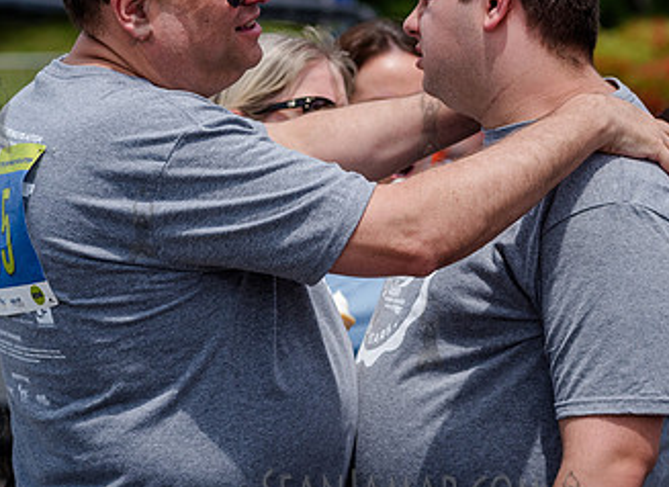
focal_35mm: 274
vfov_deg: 5.3
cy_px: 200
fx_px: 5240
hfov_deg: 7.3
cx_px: 619
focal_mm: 120
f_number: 4.5
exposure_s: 1/2500
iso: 250
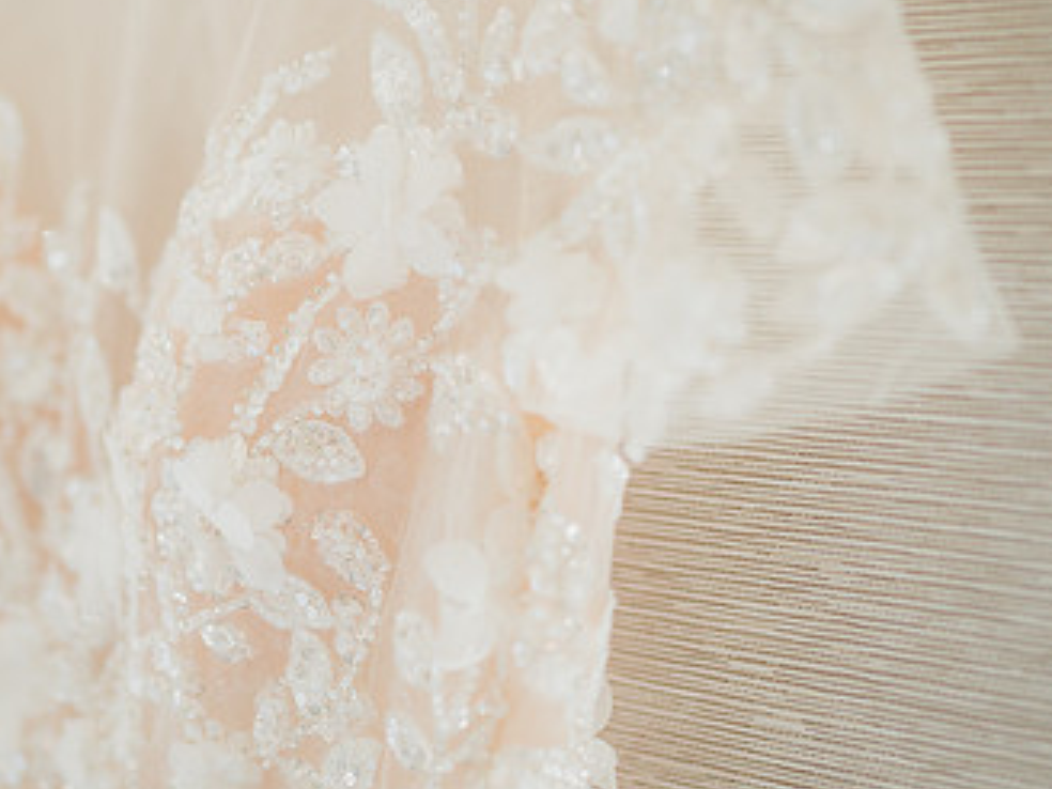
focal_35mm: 60
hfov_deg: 31.7
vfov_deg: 24.3
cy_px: 261
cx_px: 285
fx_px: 1823
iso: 250
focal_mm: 35
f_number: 1.4
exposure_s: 1/250
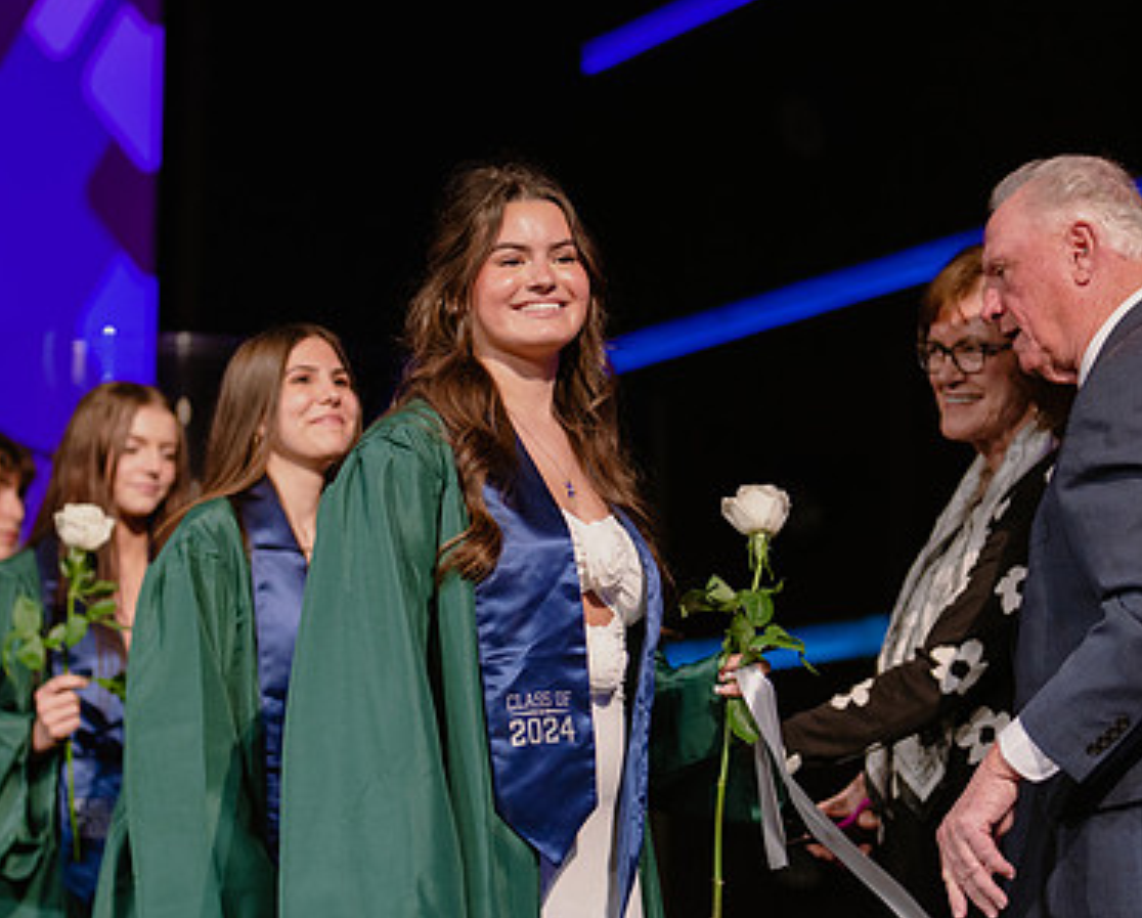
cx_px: 562
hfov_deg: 20.3
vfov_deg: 16.4
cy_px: 561
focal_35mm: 94
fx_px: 3183
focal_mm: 50
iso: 640
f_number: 1.2
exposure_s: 1/320
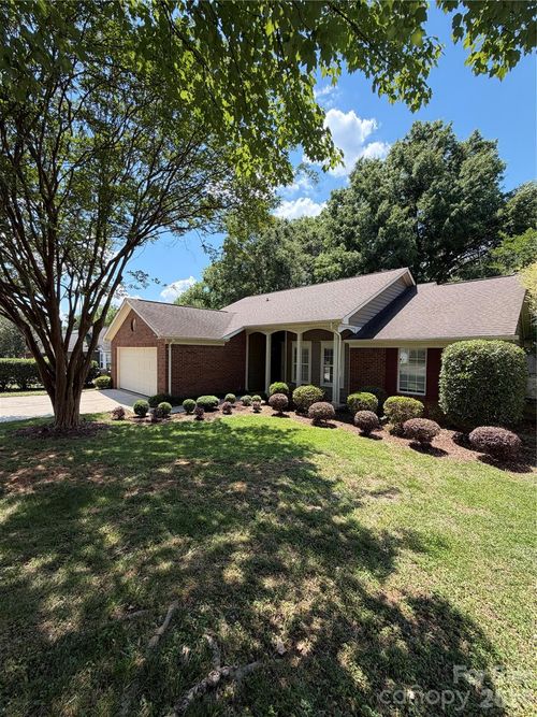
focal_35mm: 14
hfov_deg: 85.7
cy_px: 358
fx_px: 290
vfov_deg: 102.1
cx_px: 268
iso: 40
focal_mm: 2.22
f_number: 2.2
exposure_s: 1/535
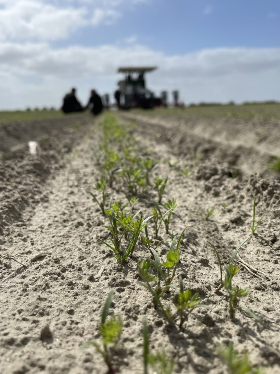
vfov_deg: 65.3
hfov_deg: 51.4
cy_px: 181
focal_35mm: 27
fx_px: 291
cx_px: 140
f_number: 1.6
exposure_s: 1/8403
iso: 50
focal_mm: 4.2
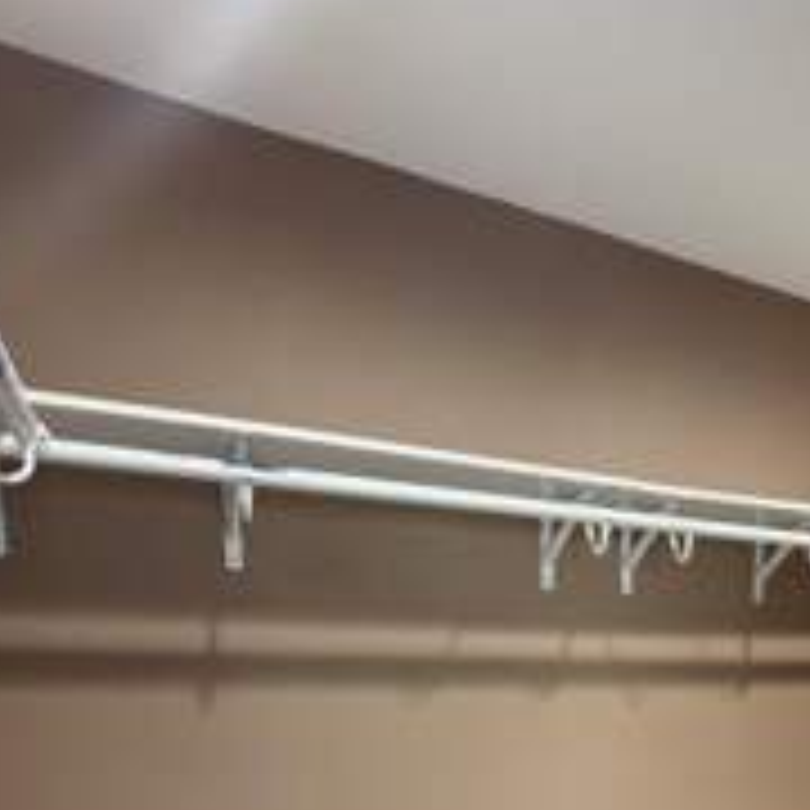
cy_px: 754
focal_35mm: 33
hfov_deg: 44.4
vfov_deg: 44.5
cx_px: 756
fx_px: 874
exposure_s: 1/60
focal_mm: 2.22
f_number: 2.2
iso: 200
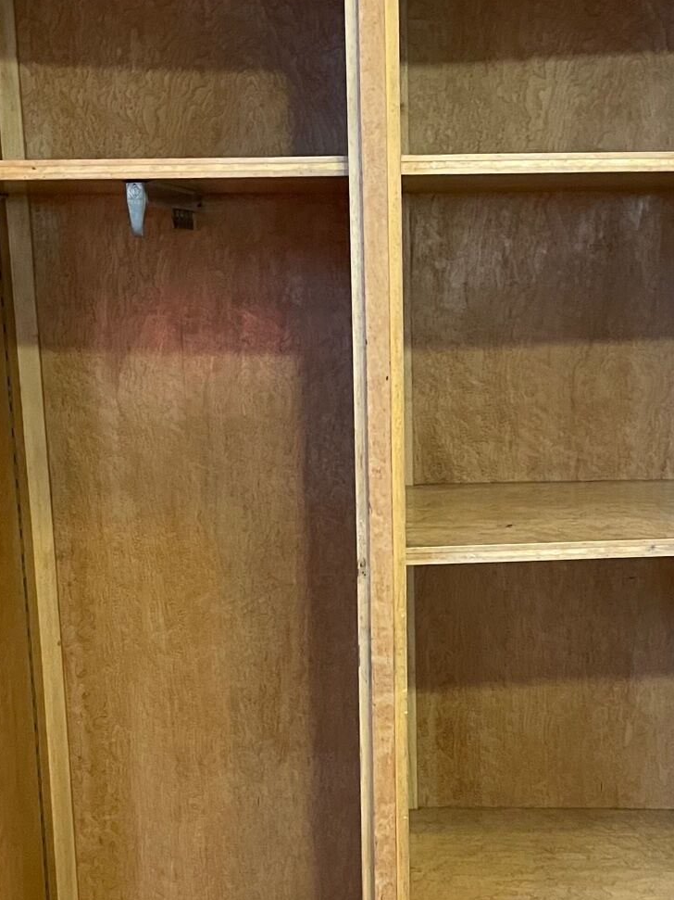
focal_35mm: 54
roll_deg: +1.0
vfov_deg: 35.2
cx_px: 397
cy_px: 599
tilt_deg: -12.4
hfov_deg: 27.0
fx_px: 1402
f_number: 1.6
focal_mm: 4.2
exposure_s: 1/25
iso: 500
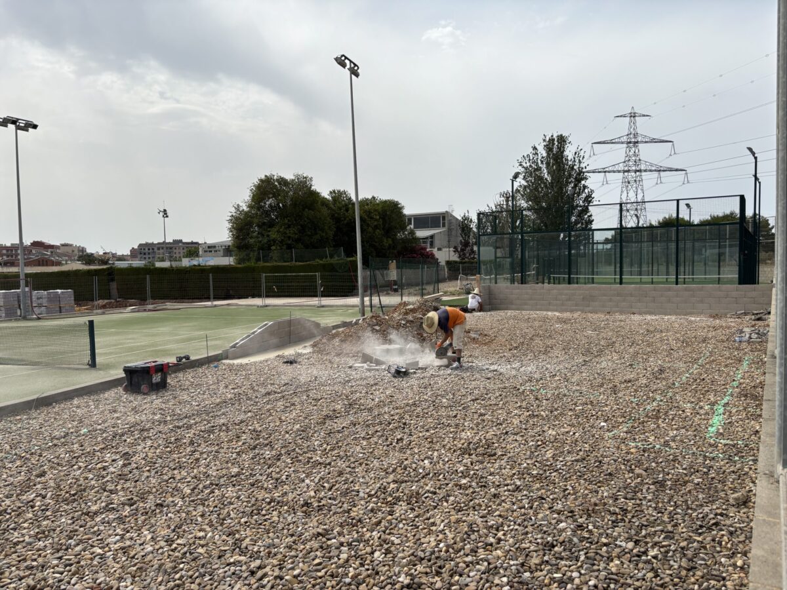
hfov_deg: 67.3
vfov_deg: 53.1
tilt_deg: -3.3
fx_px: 591
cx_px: 394
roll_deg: +1.6
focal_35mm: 26
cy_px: 295
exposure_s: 1/4255
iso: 50
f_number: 1.6
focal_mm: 5.96
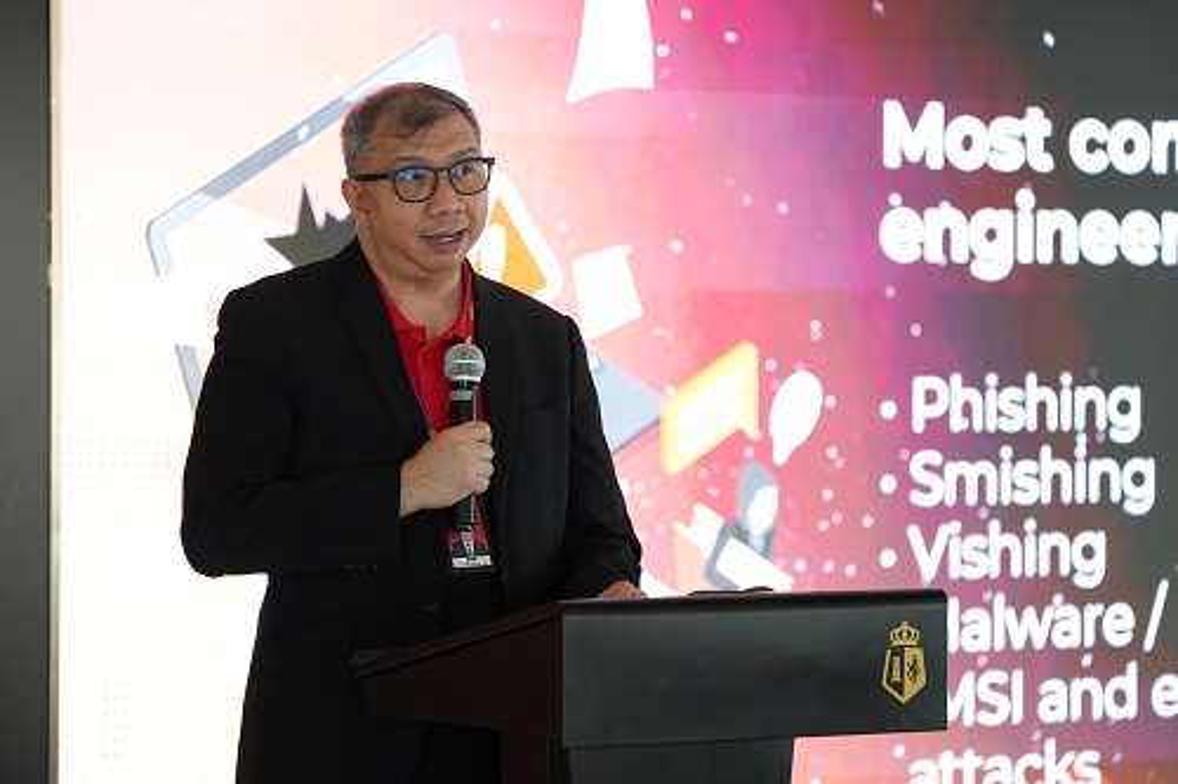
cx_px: 589
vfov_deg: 8.1
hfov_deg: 12.1
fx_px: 5544
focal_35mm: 170
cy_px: 392
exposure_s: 1/320
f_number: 3.2
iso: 3200
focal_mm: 169.5
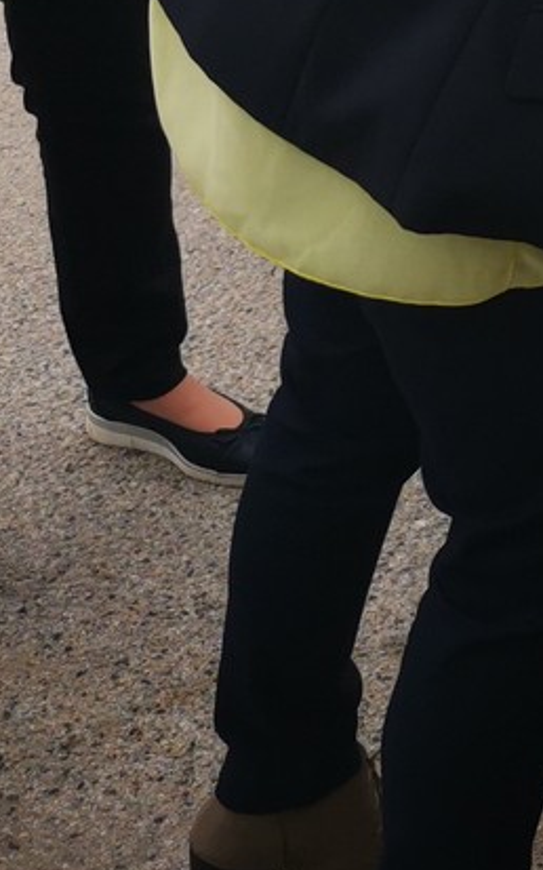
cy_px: -383
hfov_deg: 10.5
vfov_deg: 17.2
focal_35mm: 111
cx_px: 1195
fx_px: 2629
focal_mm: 5.58
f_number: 1.8
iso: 50
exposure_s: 1/1418
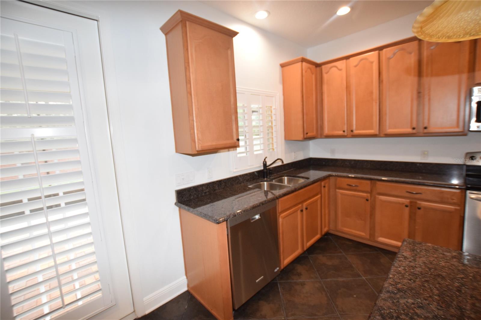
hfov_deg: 100.4
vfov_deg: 77.3
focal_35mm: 15
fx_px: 200
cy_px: 160
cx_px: 240
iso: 800
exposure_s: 1/80
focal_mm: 10
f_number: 4.5
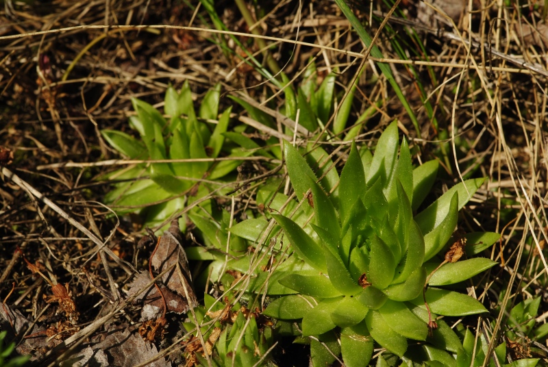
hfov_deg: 16.0
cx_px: 274
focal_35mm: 128
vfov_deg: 10.8
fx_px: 1944
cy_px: 184
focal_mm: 85
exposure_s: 1/200
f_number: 10
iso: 100
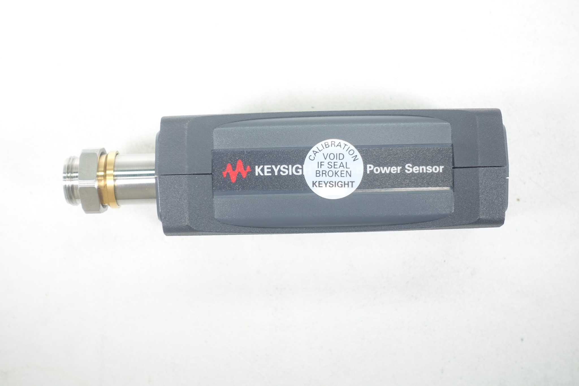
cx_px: 290
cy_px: 193
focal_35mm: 70
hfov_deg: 28.8
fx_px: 1126
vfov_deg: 19.5
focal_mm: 25.7
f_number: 3.5
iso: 125
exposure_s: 1/80
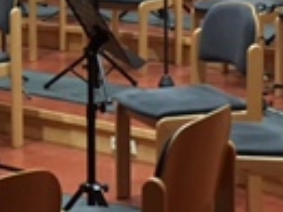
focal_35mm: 142
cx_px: -65
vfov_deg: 10.3
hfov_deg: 13.5
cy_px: -32
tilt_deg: -6.2
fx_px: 1160
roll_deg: +1.6
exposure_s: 1/17
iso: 250
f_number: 2.2
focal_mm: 4.15
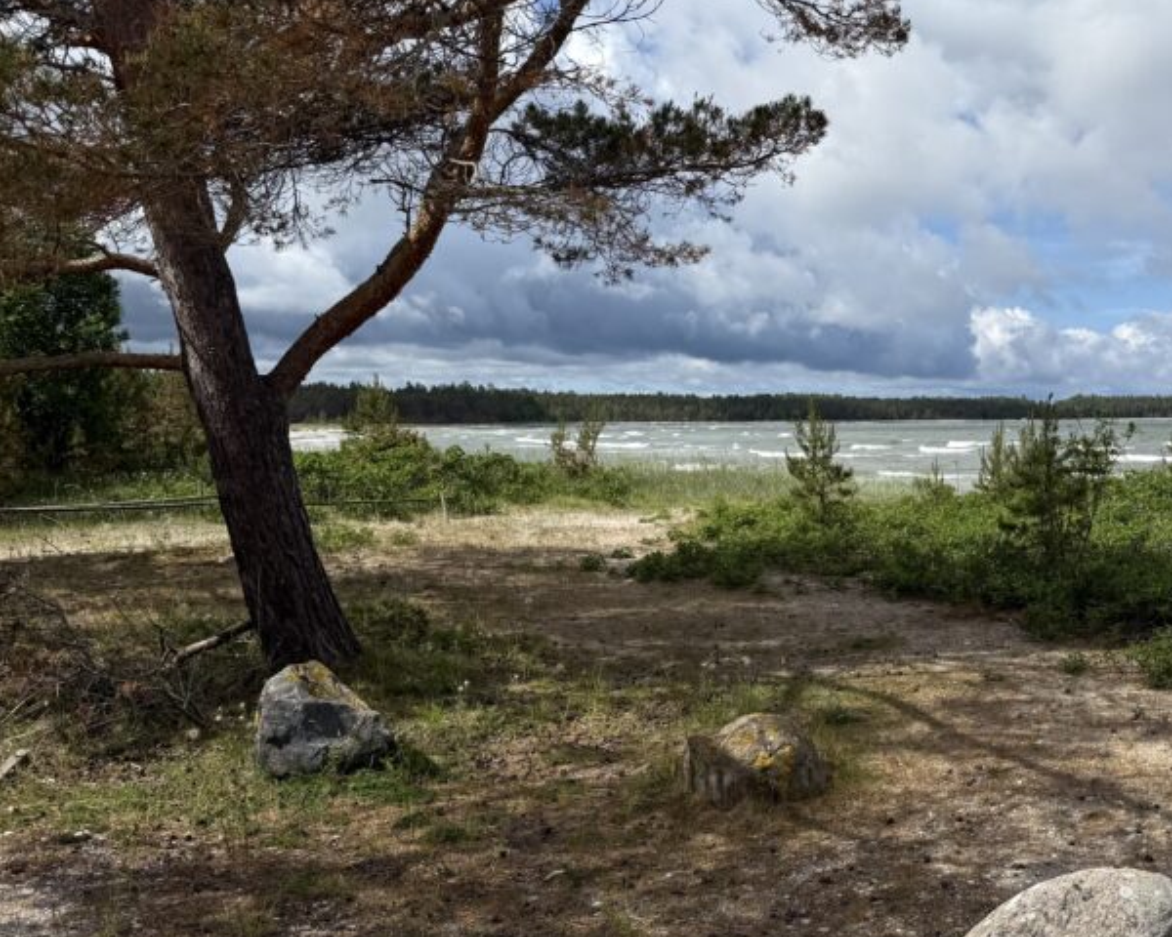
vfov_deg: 37.3
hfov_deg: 44.4
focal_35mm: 40
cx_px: 871
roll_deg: +0.0
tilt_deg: -2.9
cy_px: 494
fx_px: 1387
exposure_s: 1/6173
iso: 80
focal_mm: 6.76
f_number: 1.78
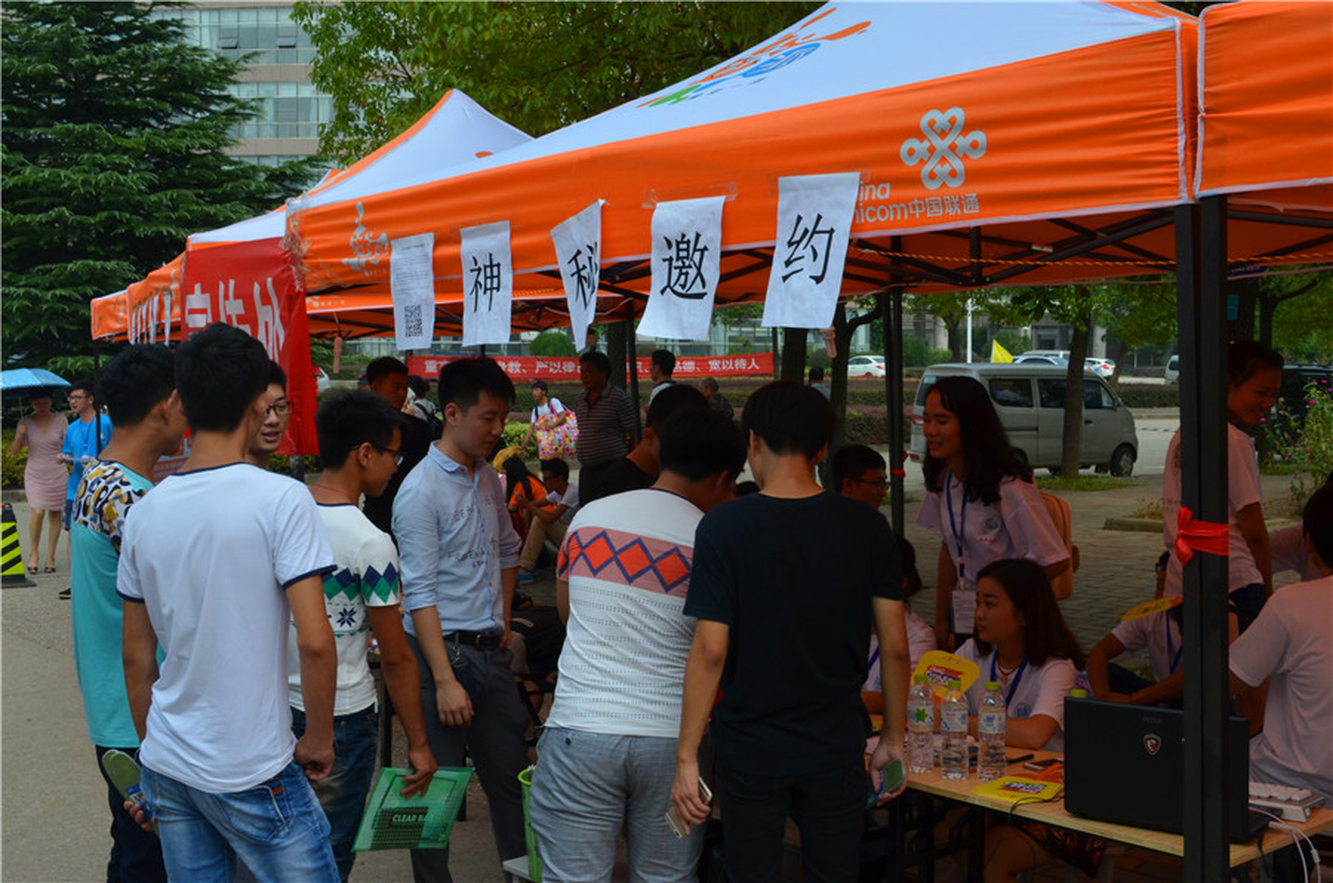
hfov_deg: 49.6
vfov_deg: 34.1
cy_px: 442
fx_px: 1441
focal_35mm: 39
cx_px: 666
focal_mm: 26
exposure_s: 1/200
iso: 400
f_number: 16
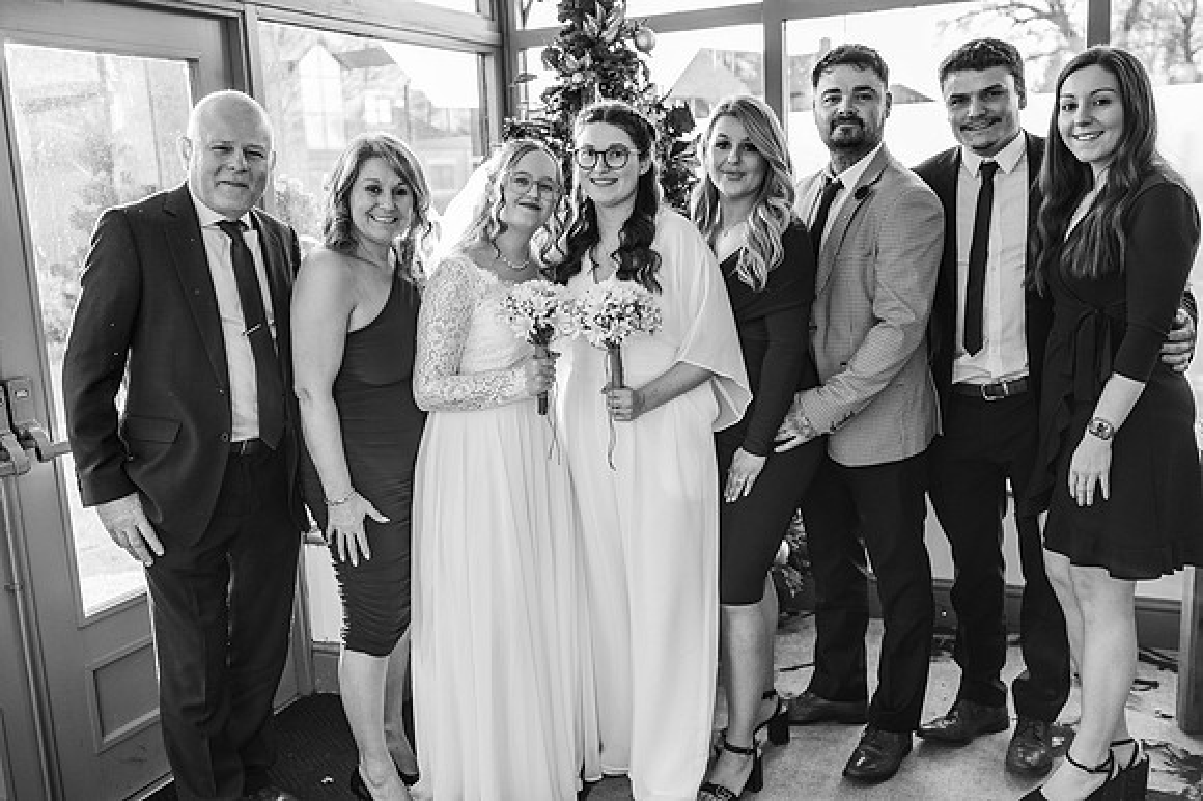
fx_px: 1169
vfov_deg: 37.8
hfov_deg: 54.5
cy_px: 400
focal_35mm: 35
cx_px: 602
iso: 500
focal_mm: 35
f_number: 2.5
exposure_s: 1/200
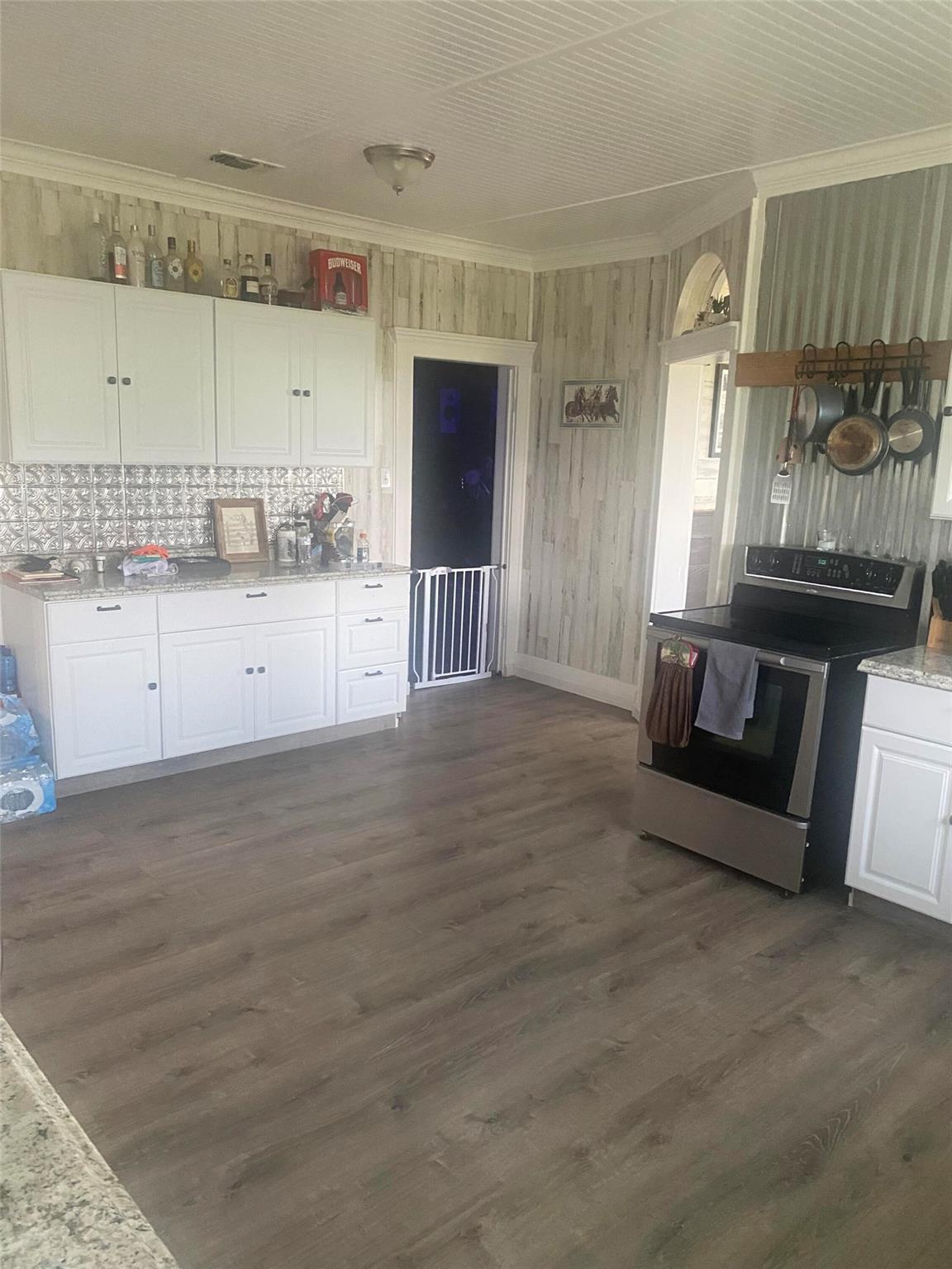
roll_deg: -1.3
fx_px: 953
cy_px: 634
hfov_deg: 53.1
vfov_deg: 67.3
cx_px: 476
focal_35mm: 26
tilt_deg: -12.8
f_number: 1.8
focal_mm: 4.25
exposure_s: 1/60
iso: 320
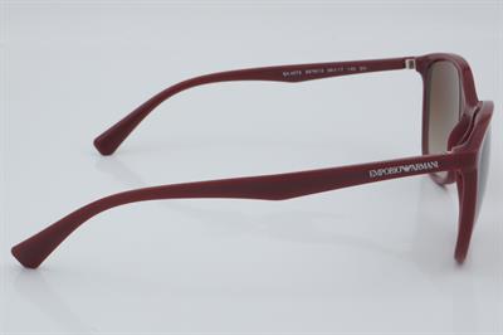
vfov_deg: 18.2
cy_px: 168
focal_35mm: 75
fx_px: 1047
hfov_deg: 27.0
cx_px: 252
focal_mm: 50
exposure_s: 1/4
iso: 100
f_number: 32
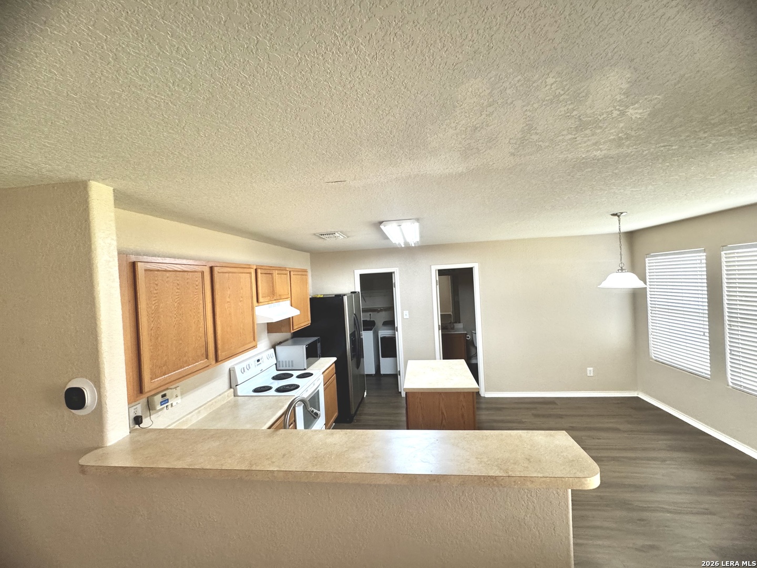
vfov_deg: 85.7
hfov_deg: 102.1
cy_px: 284
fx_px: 306
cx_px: 378
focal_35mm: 14
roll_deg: +2.6
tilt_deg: -1.7
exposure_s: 1/60
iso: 250
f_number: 2.2
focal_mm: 2.22
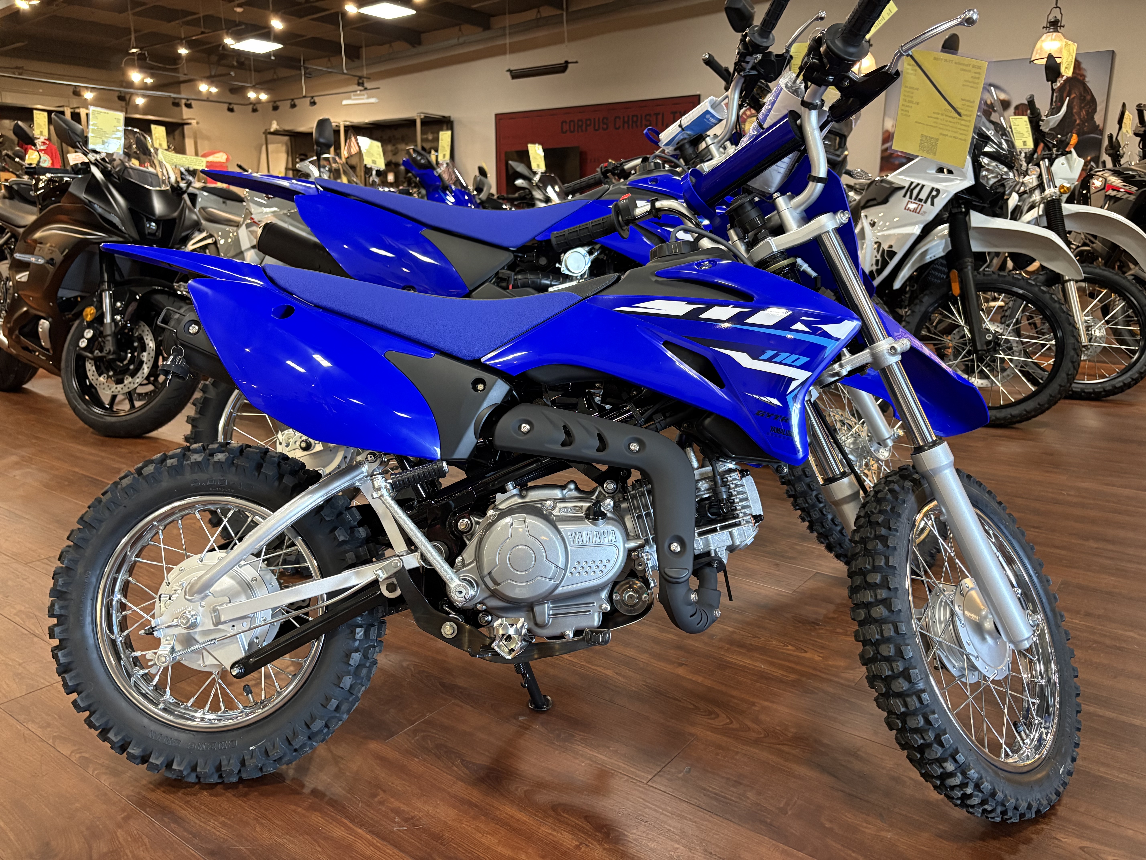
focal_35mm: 26
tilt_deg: -12.6
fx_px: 861
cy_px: 430
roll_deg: +0.4
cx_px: 573
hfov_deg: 67.3
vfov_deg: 53.1
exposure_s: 1/60
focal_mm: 5.96
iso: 500
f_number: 1.6
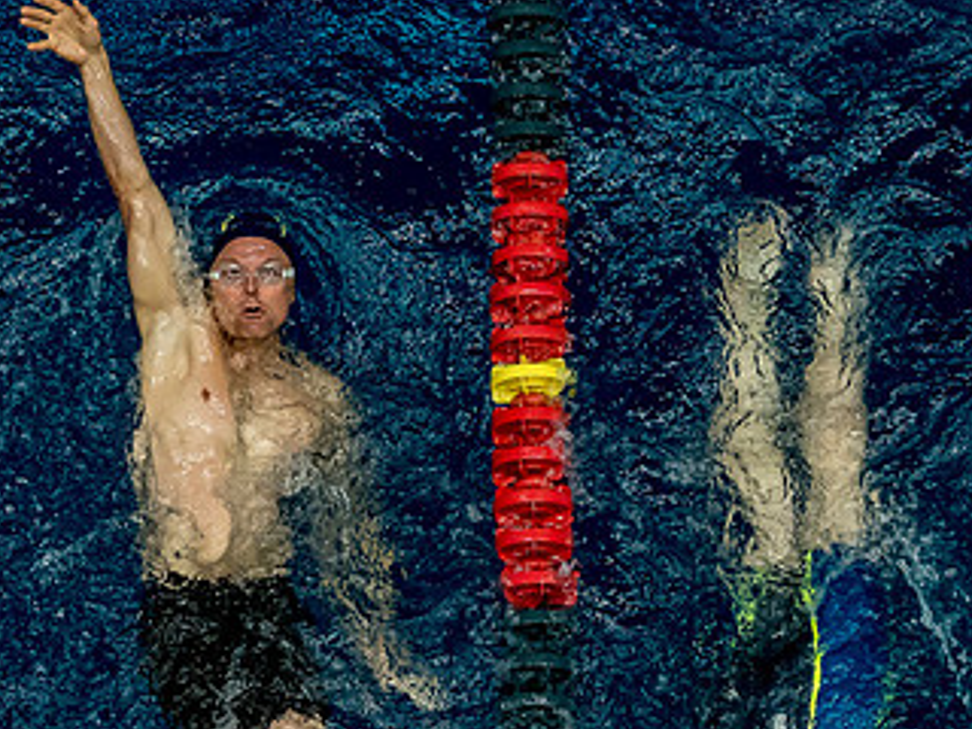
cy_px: 489
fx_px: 13619
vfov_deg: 3.1
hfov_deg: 4.1
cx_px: 207
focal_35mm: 485
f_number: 2.8
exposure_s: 1/1000
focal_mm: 110
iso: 3200
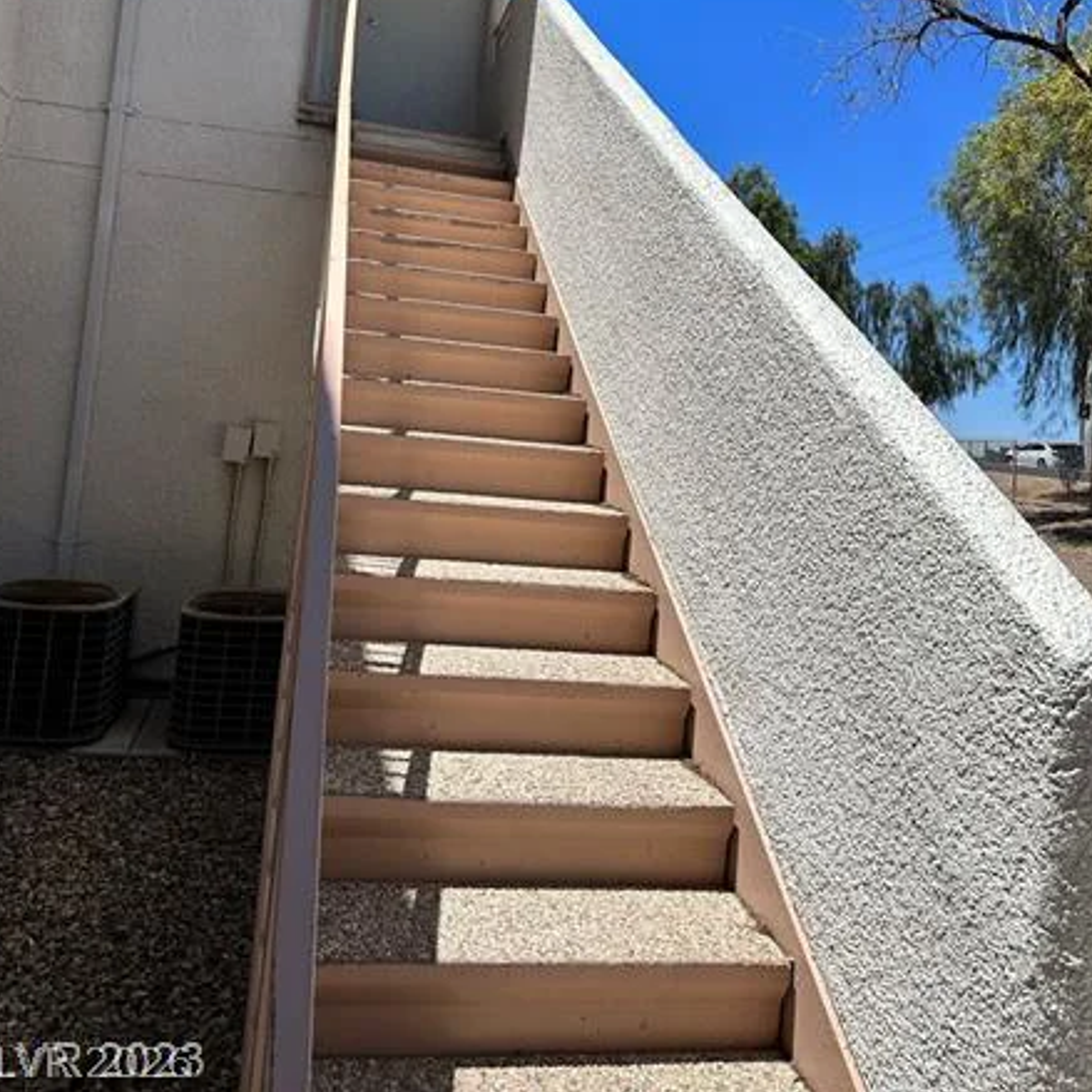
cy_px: 351
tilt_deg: +4.0
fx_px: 1035
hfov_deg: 55.6
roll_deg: -5.4
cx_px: 542
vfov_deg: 54.3
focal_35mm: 29
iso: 80
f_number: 1.78
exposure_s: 1/6211
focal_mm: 6.86
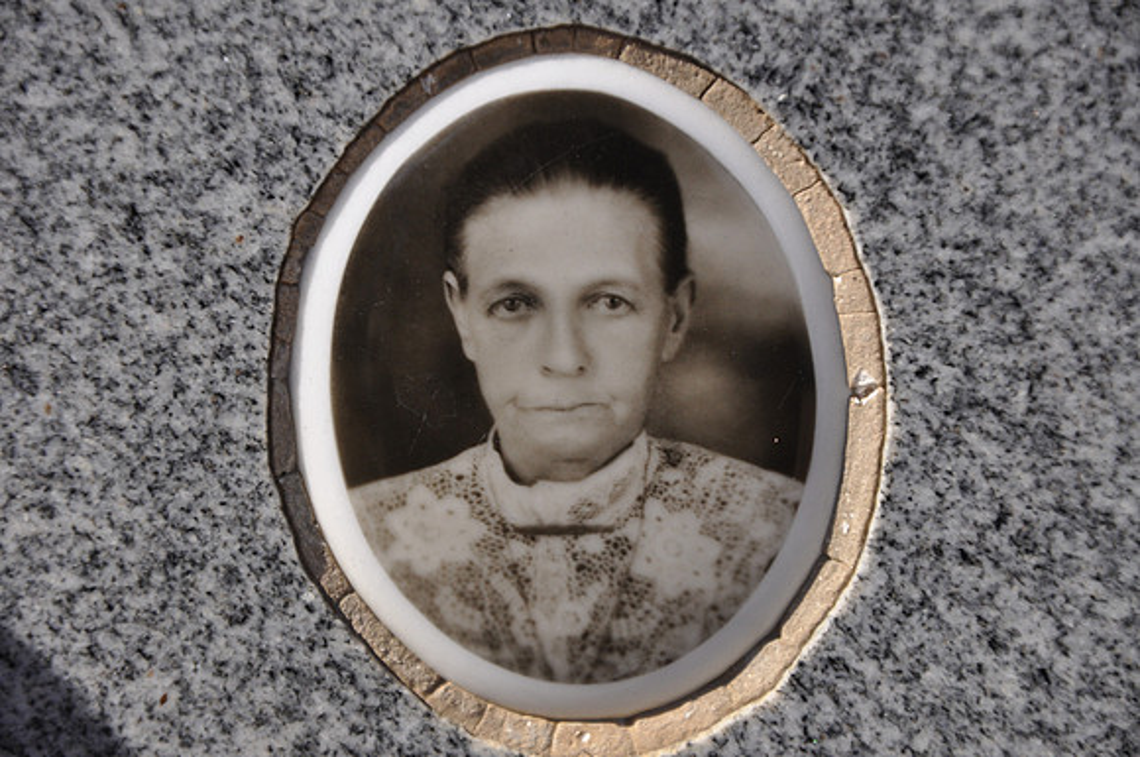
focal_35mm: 158
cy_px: 378
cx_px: 570
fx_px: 4981
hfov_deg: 13.1
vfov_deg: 8.7
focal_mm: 105
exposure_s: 1/500
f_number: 5.6
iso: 400
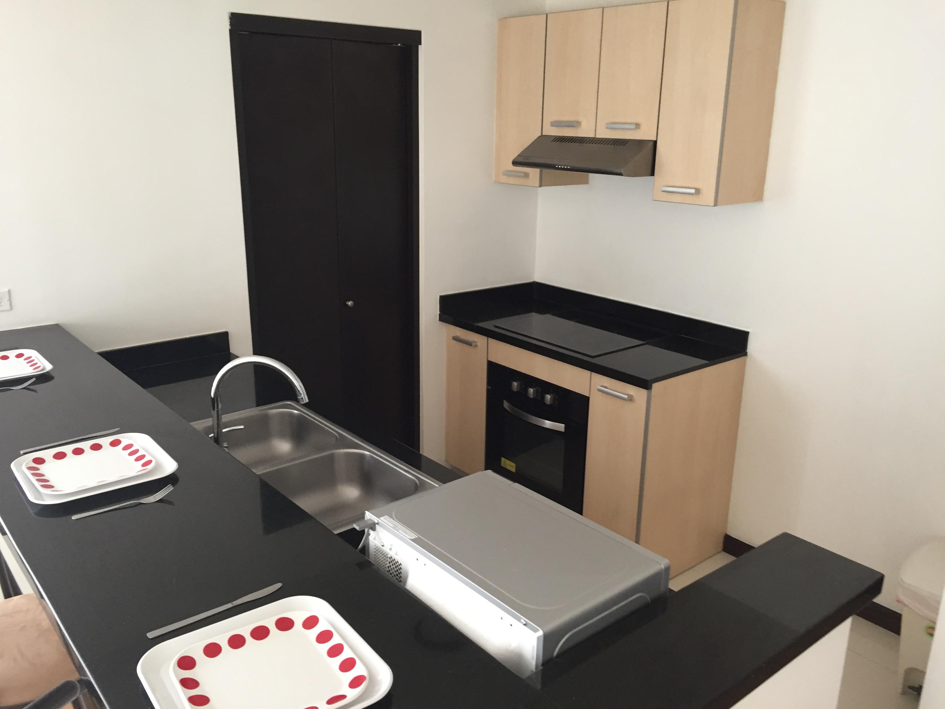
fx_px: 792
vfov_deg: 48.2
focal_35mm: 29
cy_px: 354
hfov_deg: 61.7
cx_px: 472
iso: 100
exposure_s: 1/30
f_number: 2.2
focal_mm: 4.15
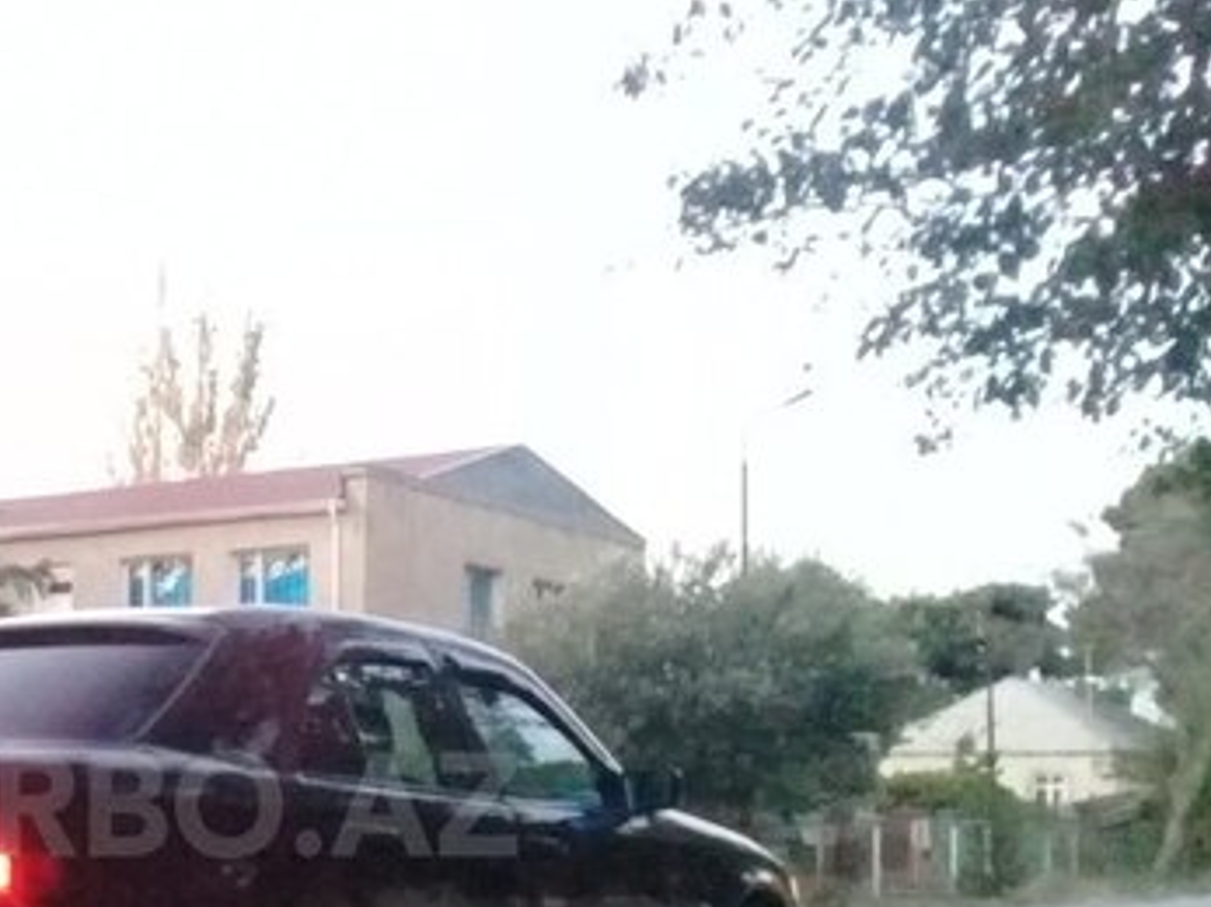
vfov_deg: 24.2
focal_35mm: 59
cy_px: 804
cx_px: 161
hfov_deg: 31.4
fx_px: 2063
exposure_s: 1/17
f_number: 2.2
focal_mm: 3.3
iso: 1250
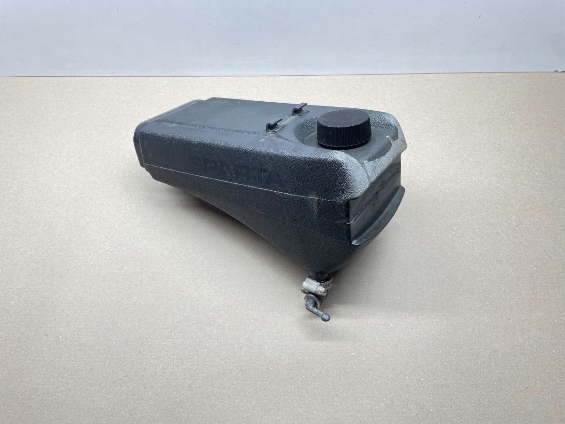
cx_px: 282
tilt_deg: -58.2
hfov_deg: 67.3
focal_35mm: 26
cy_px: 212
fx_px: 424
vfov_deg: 53.1
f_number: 1.6
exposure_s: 1/100
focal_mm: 4.2
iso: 100
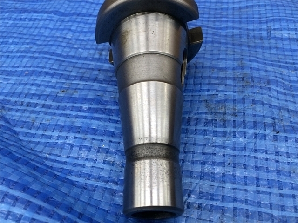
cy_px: 112
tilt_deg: -49.0
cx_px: 149
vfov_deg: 48.2
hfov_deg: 61.7
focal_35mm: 29
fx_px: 250
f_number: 2.2
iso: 100
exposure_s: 1/30
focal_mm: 4.15
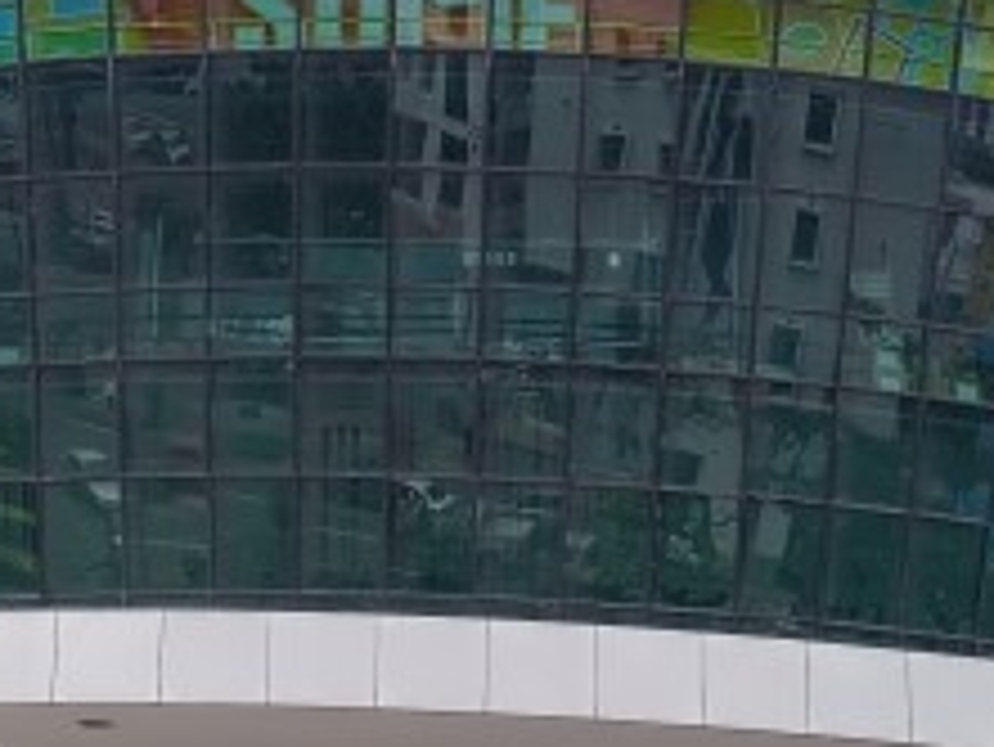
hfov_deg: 17.6
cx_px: 229
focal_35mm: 111
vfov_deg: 13.4
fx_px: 3189
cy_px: 346
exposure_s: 1/312
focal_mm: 6.14
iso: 50
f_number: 1.65
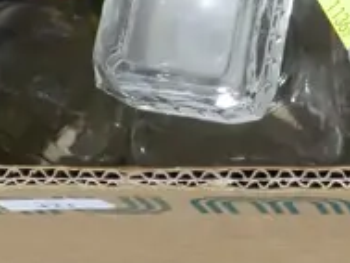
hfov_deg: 7.9
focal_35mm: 249
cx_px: 226
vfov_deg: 5.8
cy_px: -357
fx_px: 2519
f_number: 5.1
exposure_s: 1/60
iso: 1600
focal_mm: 23
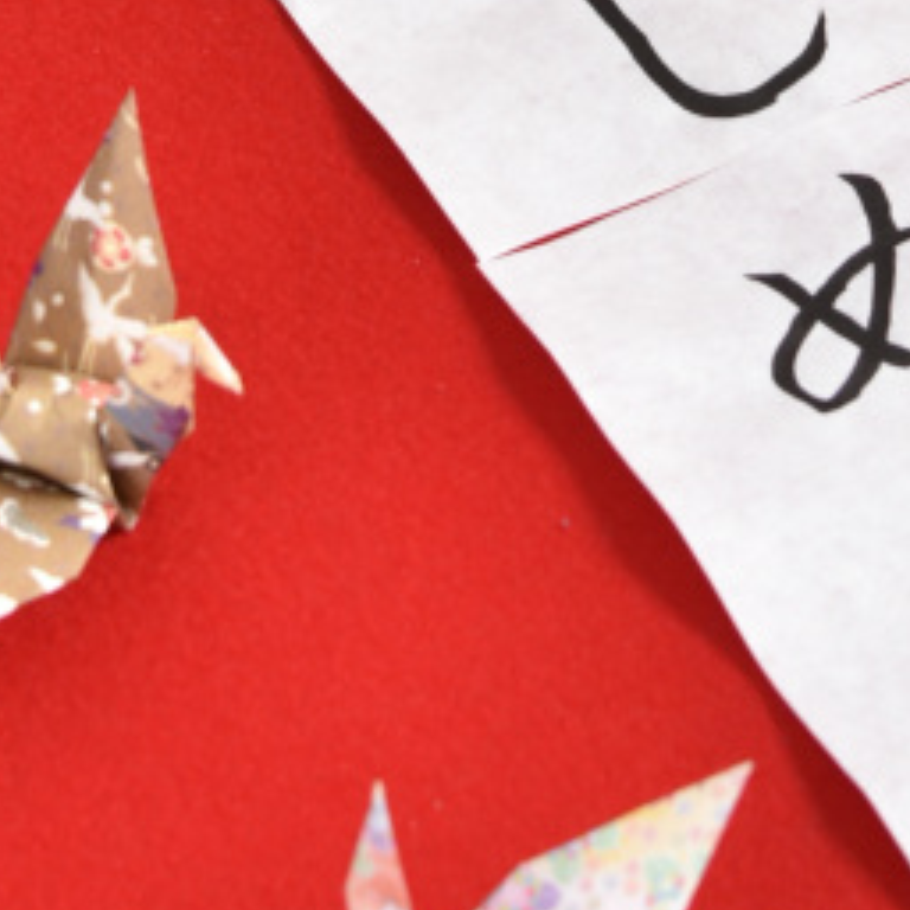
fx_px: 4729
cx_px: 658
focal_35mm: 159
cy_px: -291
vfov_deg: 10.7
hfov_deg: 11.0
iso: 320
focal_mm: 40
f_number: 5
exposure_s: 1/160
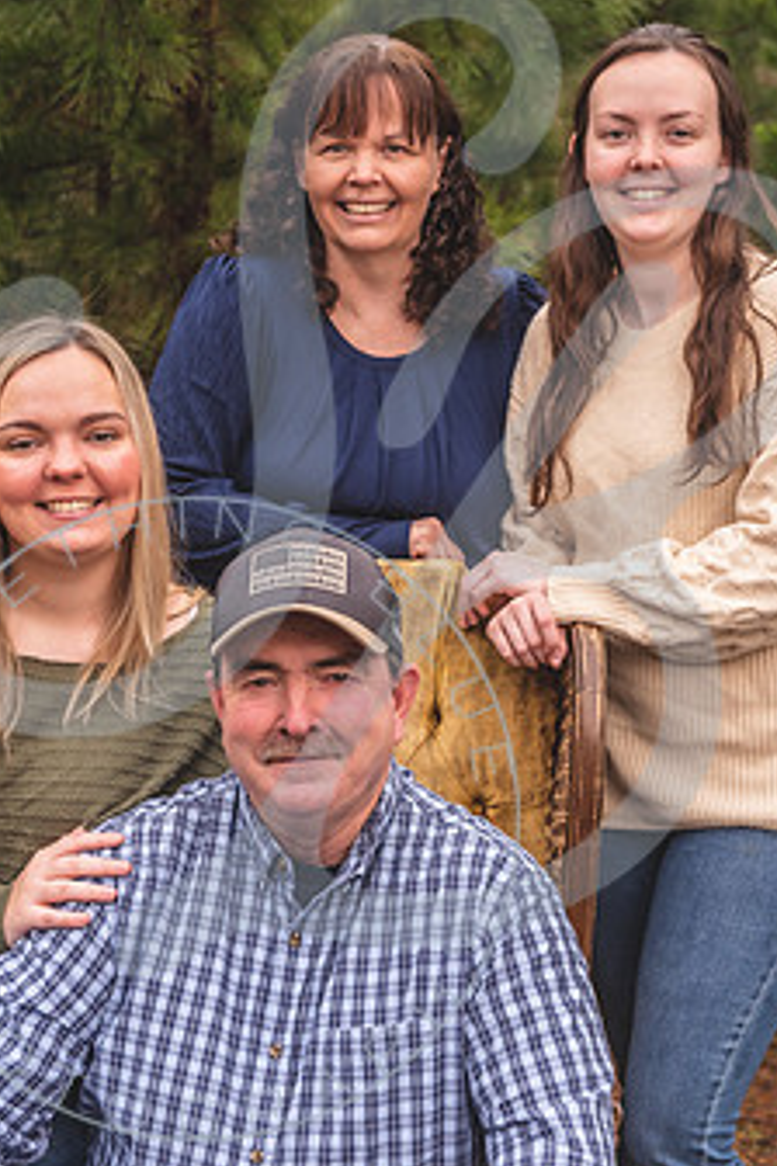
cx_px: 354
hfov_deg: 18.2
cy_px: 555
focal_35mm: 75
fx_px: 2428
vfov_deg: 27.0
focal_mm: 56
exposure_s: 1/160
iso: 200
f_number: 5.6
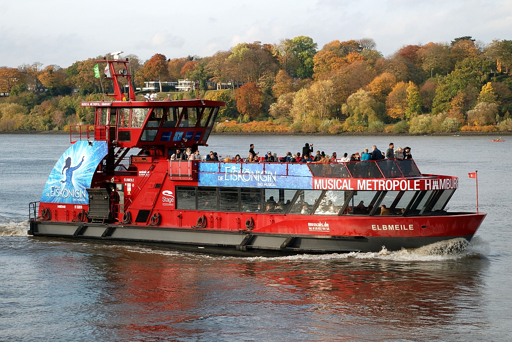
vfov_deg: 14.7
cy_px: 171
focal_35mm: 93
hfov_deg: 21.9
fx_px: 1324
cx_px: 256
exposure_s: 1/500
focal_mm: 62
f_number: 5.3
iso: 280
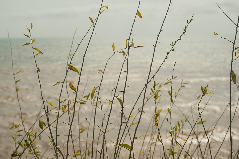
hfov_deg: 33.9
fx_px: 392
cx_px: 120
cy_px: 80
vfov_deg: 23.0
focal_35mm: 59
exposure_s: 1/5000
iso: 640
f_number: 5.6
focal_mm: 39.3
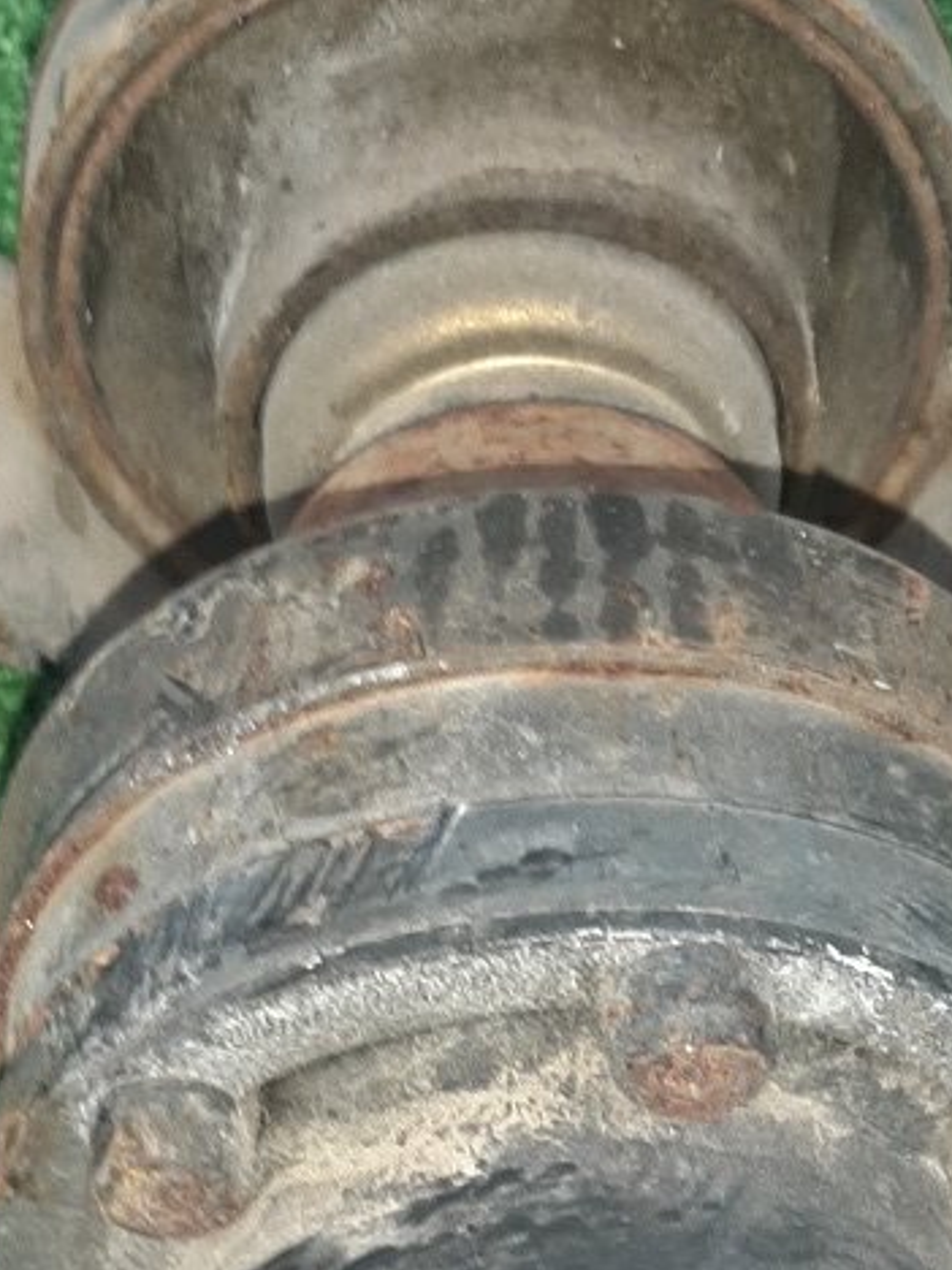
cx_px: 561
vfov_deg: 23.4
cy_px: 1254
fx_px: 2934
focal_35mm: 80
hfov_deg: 18.4
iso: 217
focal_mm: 3.93
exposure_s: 1/50
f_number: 1.7
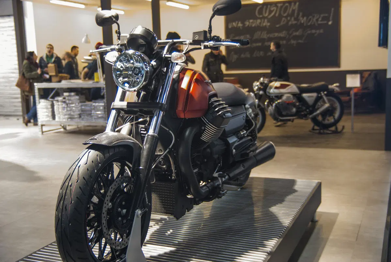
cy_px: 131
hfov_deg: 43.6
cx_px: 196
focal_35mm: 45
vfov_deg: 30.0
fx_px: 489
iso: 800
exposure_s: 1/40
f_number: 2.8
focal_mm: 30
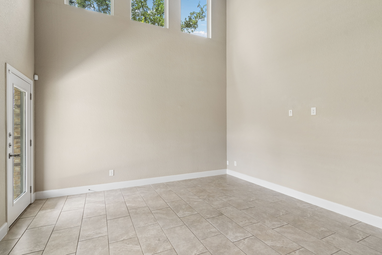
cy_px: 128
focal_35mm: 18
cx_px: 191
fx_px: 191
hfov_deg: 90.0
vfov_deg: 67.4
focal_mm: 12
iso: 320
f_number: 8
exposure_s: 1/50
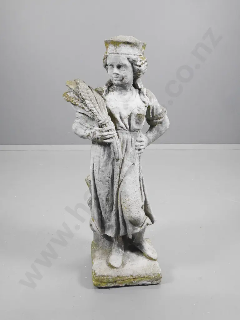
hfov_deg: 39.7
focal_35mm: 36
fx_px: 333
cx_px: 120
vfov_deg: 51.3
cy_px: 160
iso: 3200
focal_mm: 18
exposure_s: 1/125
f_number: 5
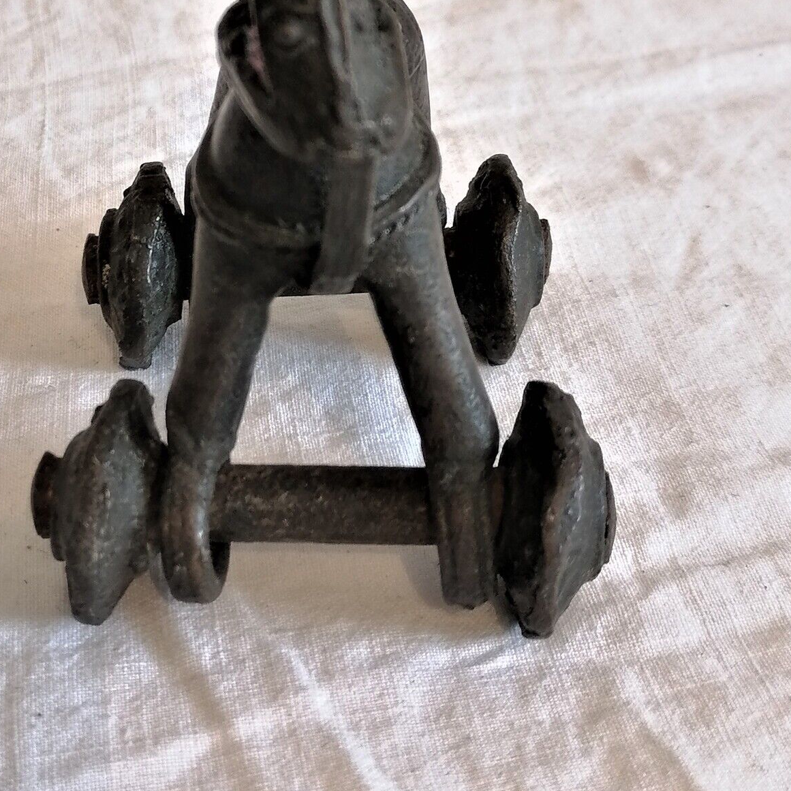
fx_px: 1732
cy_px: 144
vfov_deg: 25.2
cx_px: 330
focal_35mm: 67
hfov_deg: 25.7
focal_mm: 5.4
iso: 80
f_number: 1.8
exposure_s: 1/33.3
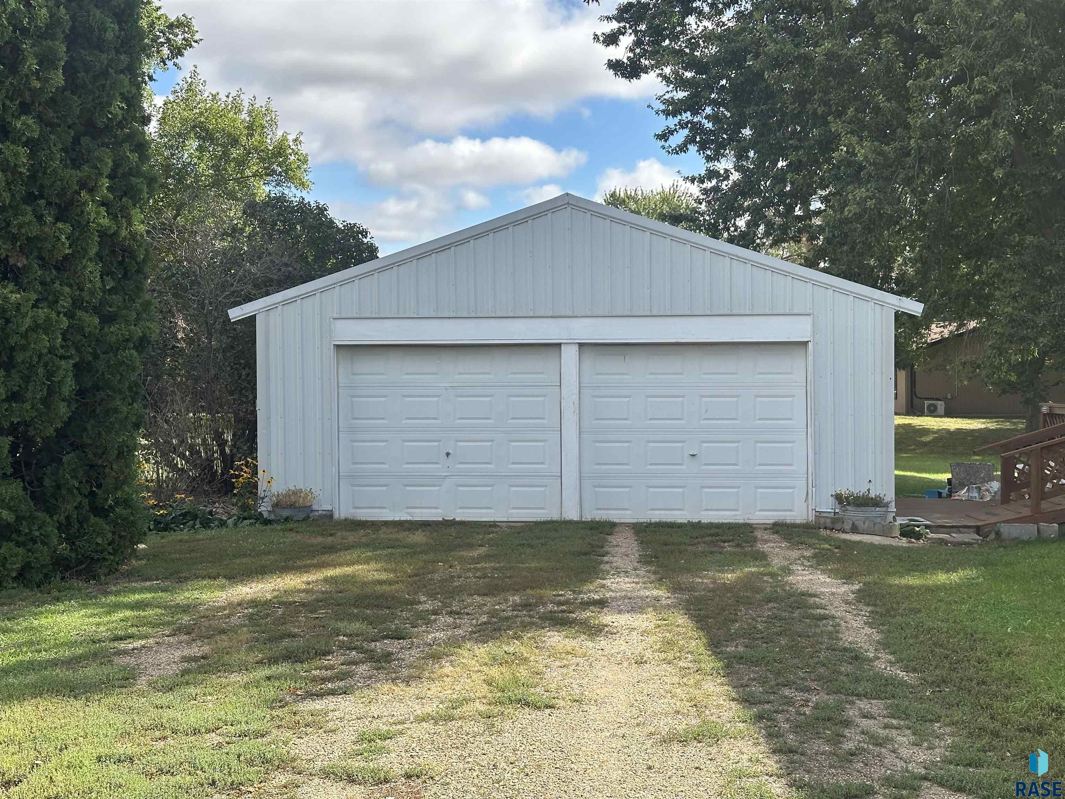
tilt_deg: -1.6
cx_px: 532
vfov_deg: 30.3
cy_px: 400
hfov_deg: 39.7
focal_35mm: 48
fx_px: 1477
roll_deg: +0.5
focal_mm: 6.86
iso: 64
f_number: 1.78
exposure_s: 1/2203
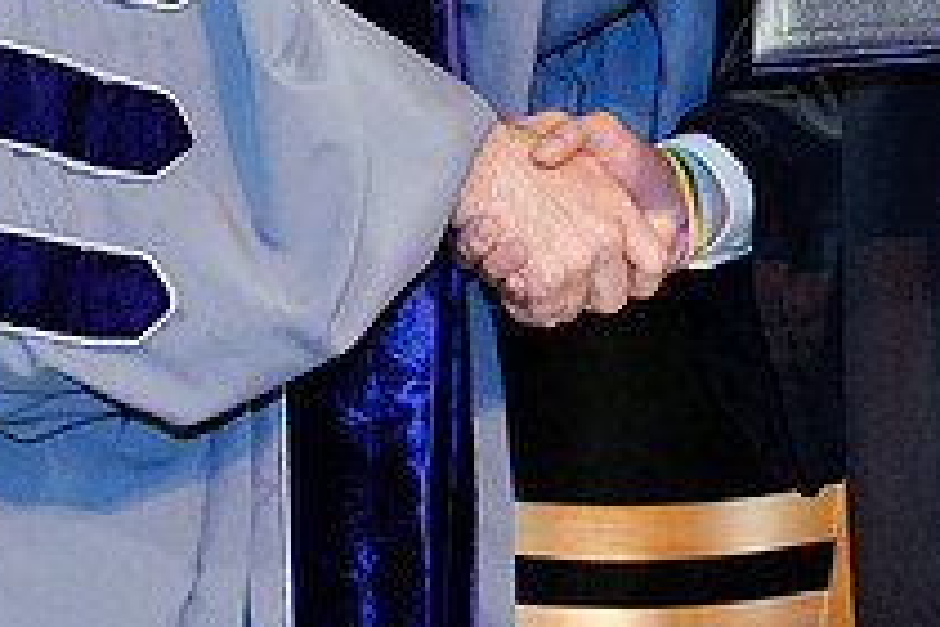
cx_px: 707
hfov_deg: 10.6
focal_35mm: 193
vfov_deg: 7.0
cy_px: -211
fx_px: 5039
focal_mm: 27.4
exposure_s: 1/125
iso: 1600
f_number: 4
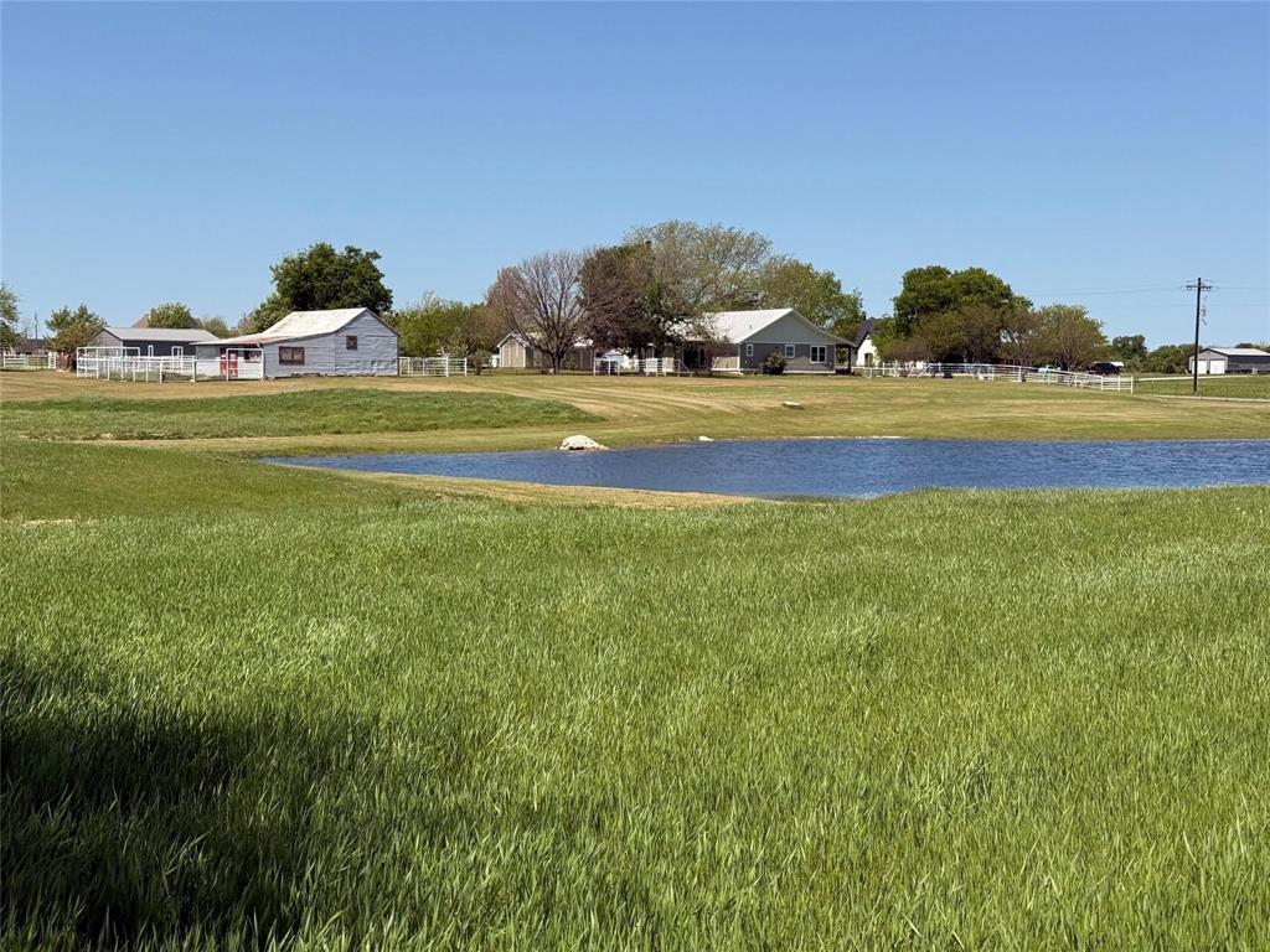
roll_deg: -0.2
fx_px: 1761
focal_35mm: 48
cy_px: 476
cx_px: 635
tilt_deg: -2.3
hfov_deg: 39.7
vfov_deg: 30.3
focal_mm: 6.76
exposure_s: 1/5587
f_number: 1.78
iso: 64
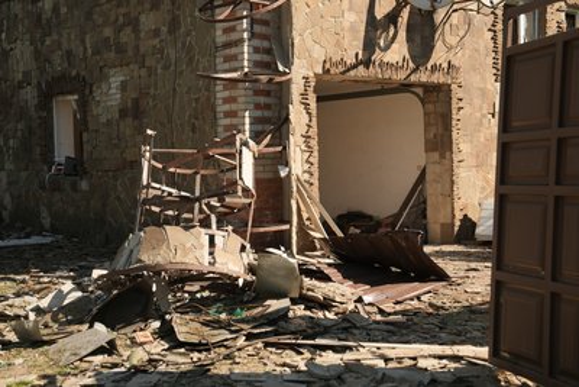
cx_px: 290
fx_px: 772
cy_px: 194
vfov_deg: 28.1
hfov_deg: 41.1
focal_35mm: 48
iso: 160
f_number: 3.2
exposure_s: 1/160
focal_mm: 48
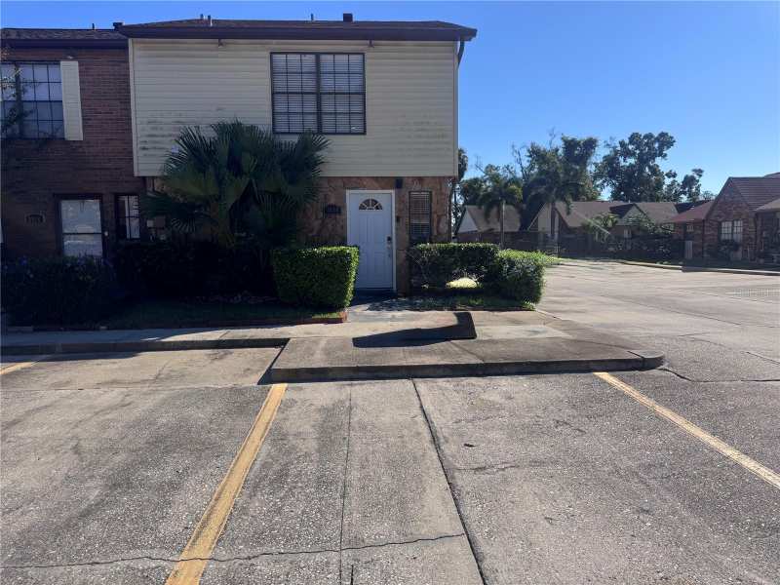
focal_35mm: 24
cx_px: 390
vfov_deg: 56.8
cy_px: 292
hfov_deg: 71.6
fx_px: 541
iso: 80
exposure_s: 1/5814
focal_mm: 6.76
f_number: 1.78
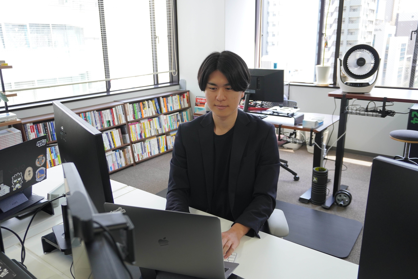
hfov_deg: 61.9
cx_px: 209
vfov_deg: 43.6
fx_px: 348
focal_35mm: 30
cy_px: 140
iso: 500
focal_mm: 20
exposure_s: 1/160
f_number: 4
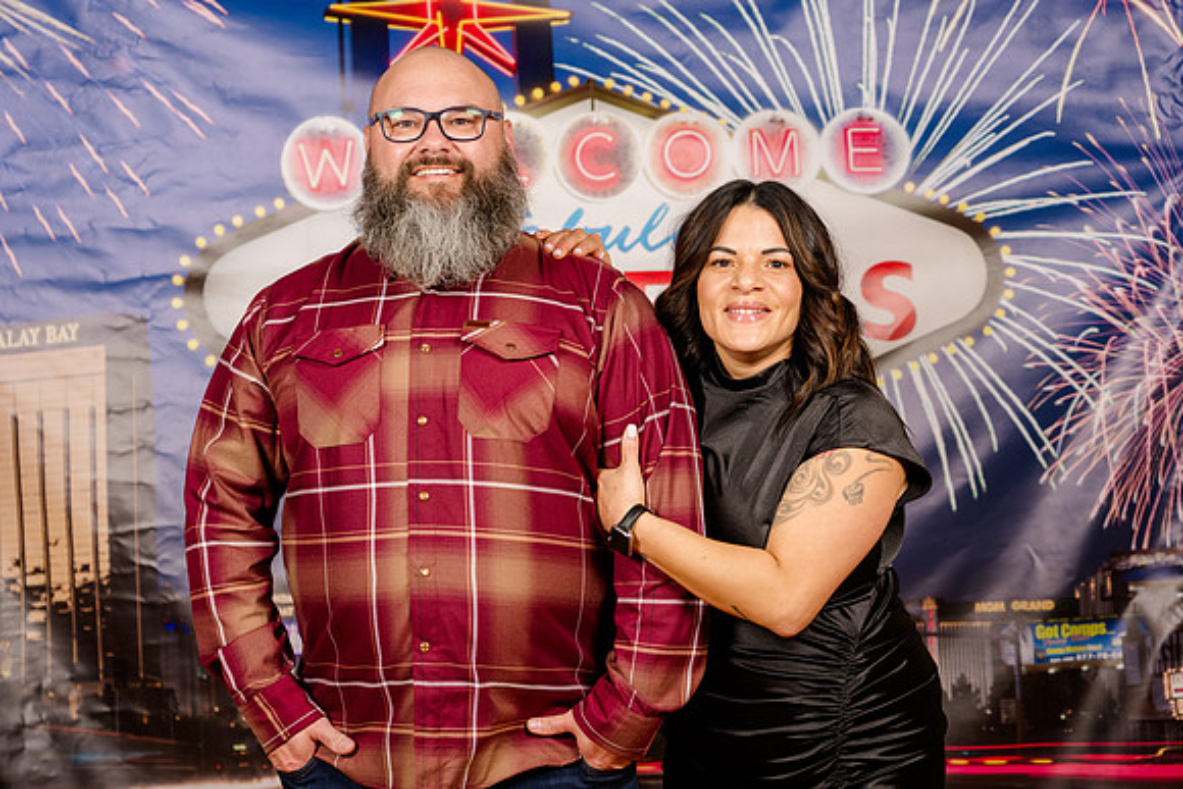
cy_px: 394
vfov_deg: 18.2
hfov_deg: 27.0
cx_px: 592
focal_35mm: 75
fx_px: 2465
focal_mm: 75
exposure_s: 1/125
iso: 250
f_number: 4
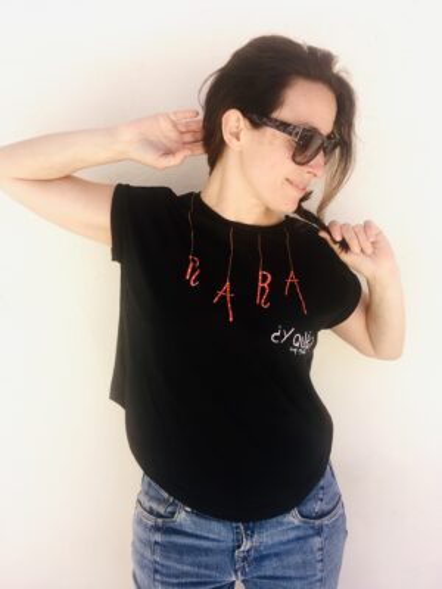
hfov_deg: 48.2
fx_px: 494
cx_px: 221
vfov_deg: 61.7
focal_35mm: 29
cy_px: 294
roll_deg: +2.6
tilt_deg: -10.2
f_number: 2.2
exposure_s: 1/434
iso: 25
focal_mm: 4.15
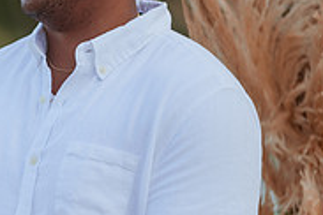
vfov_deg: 3.2
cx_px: -60
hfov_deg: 4.8
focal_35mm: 427
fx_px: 3831
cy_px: 150
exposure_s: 1/2500
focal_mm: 135
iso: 250
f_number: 1.8
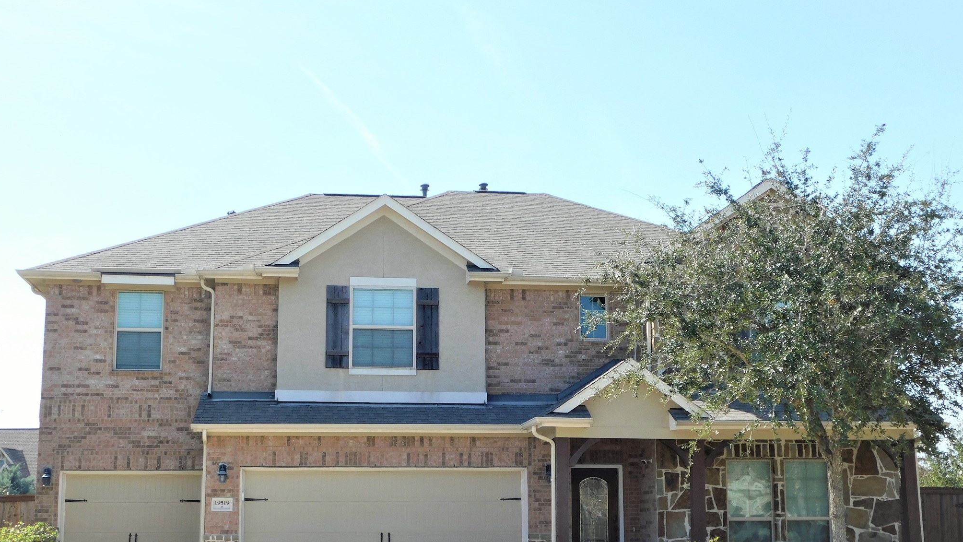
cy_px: 336
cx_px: 485
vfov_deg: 23.9
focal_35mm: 50
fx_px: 1277
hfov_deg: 41.3
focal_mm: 8
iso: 125
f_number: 3.7
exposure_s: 1/800
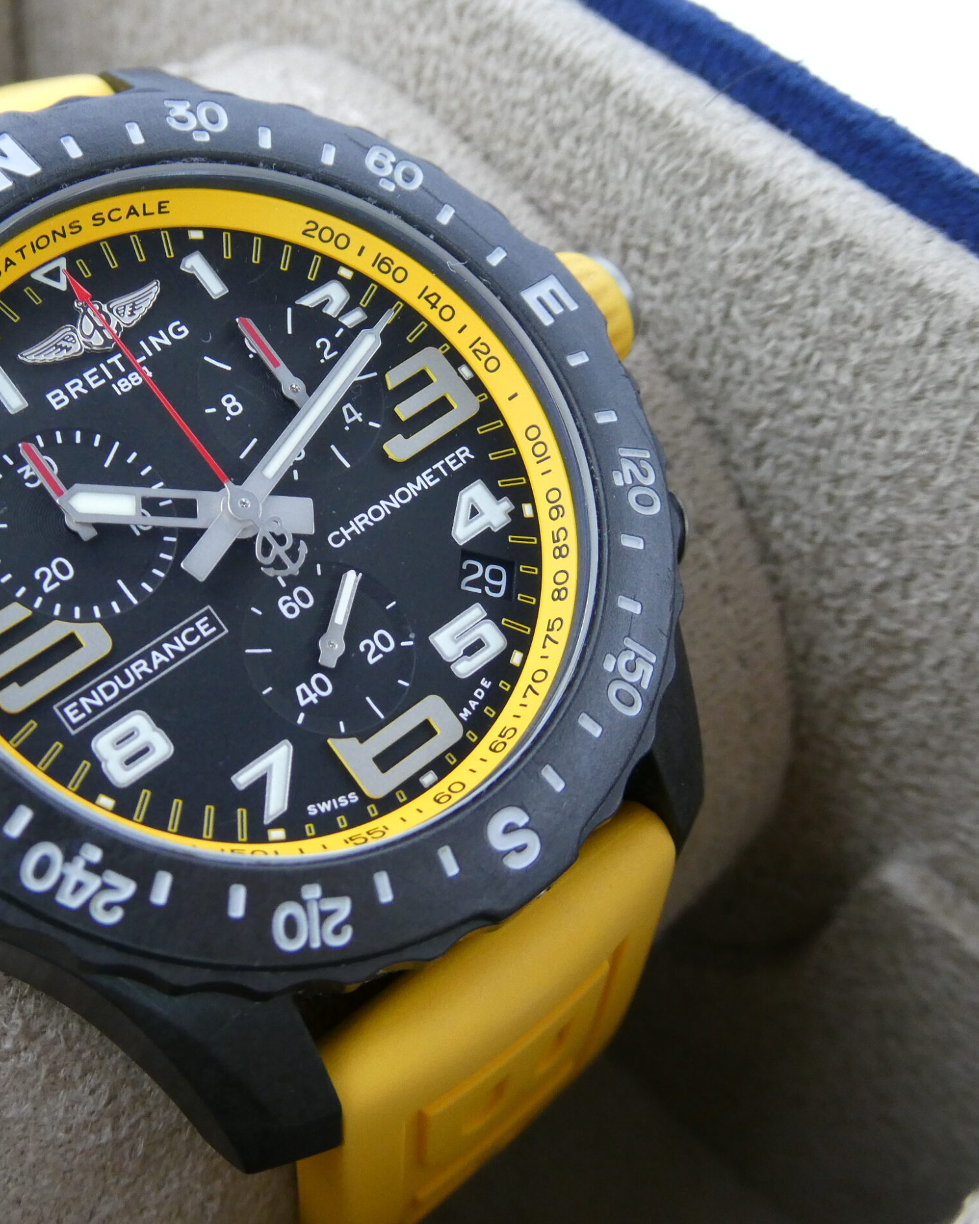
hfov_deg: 30.3
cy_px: 619
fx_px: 1775
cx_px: 247
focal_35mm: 49
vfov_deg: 38.1
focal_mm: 6.7
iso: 250
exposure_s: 1/80
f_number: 3.7
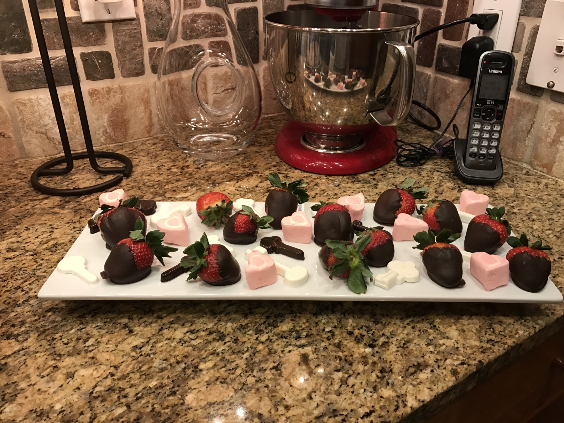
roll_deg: -0.5
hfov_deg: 63.4
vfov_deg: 49.7
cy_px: 212
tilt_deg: -29.7
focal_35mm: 28
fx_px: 456
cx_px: 282
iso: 40
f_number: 1.8
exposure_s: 1/20
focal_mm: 3.99
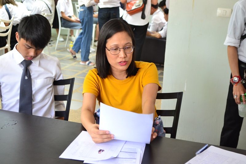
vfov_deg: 22.6
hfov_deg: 33.4
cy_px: 82
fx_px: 410
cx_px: 123
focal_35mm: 60
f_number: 5.3
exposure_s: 1/10
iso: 400
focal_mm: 40
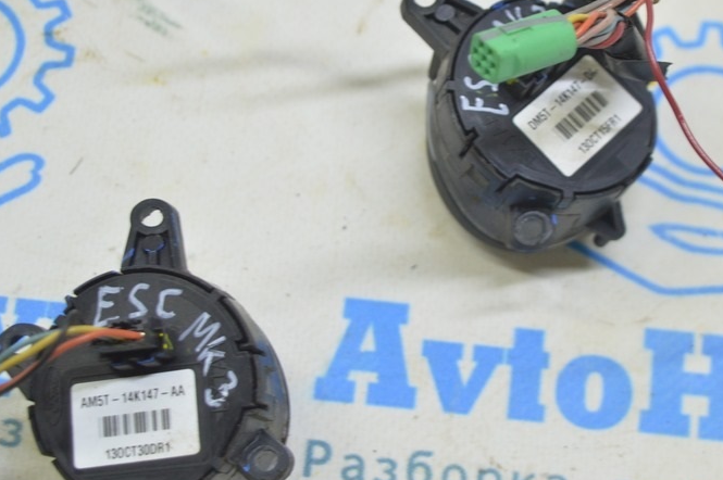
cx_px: 433
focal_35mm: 97
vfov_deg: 14.1
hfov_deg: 21.0
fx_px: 1946
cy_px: 167
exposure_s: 1/20
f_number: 5.6
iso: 400
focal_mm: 42
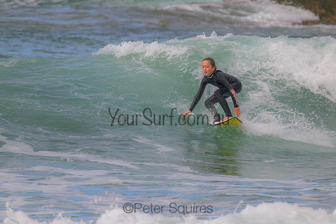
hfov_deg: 2.6
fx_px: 7468
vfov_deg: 1.7
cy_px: 112
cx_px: 168
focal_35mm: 800
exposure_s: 1/1250
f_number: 11
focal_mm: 800
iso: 1100
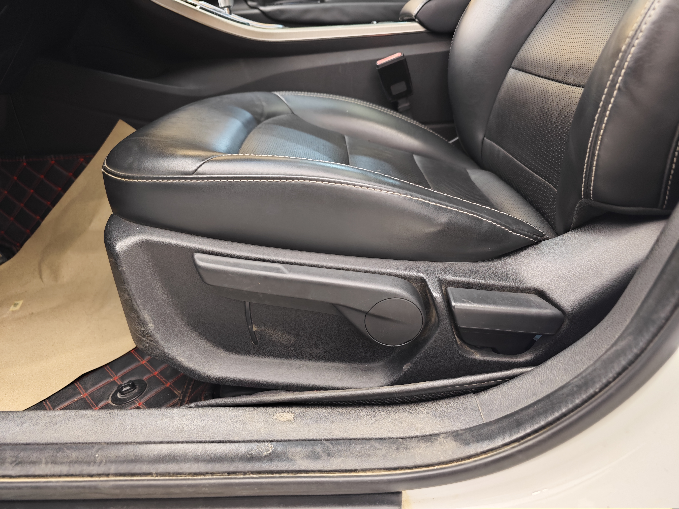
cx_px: 340
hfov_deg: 73.9
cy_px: 254
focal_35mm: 23
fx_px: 451
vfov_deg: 58.9
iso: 1000
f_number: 1.9
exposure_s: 1/25
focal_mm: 8.7
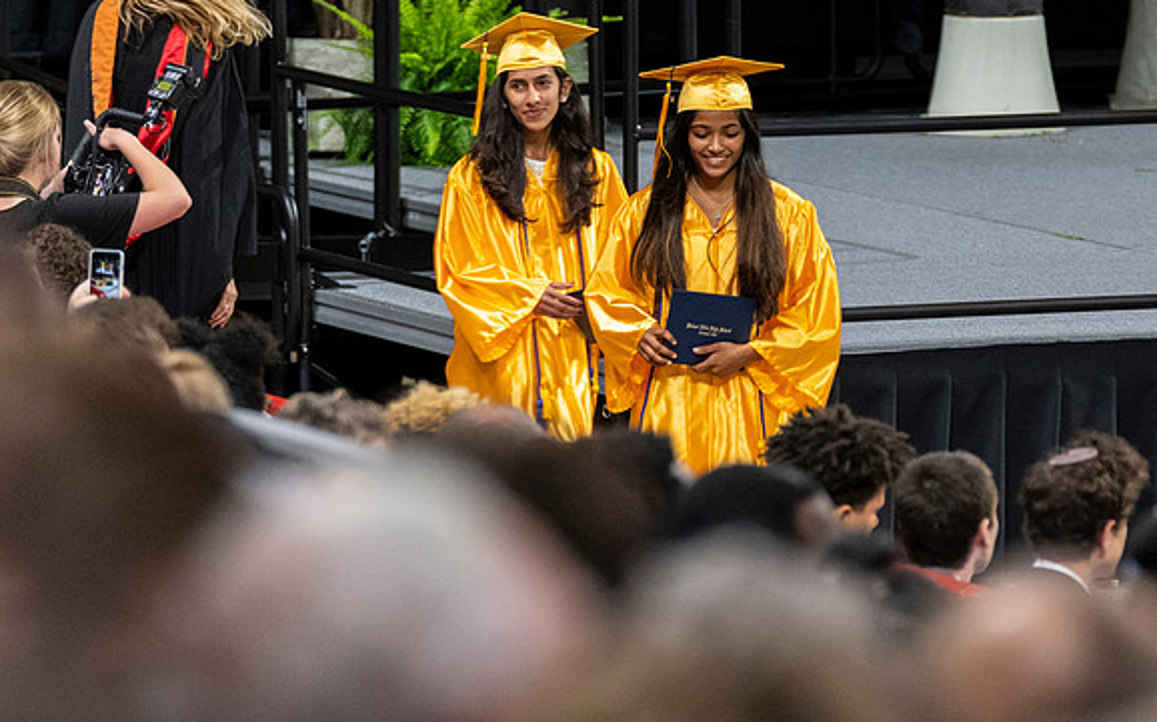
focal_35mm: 414
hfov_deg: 5.1
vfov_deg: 3.2
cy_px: 345
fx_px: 13052
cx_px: 742
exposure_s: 1/200
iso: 2000
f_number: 4
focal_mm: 200
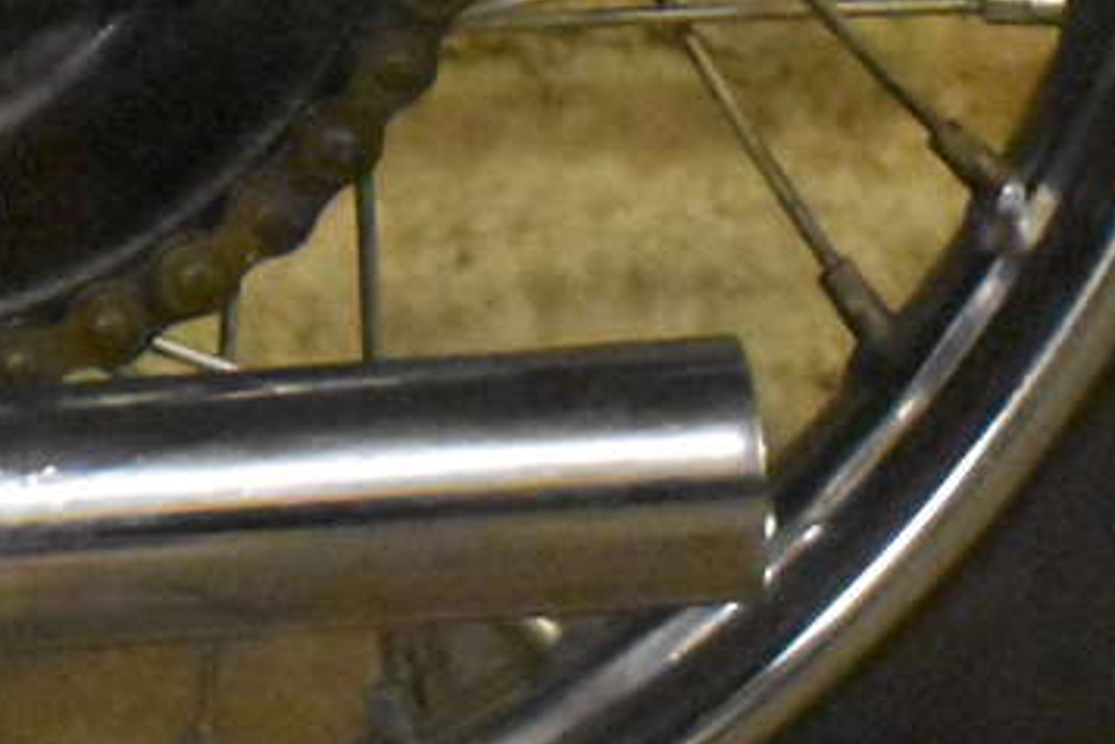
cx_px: -737
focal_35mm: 319
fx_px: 9879
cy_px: -542
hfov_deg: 6.4
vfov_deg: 4.3
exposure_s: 1/100
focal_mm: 38
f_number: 4.8
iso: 12800
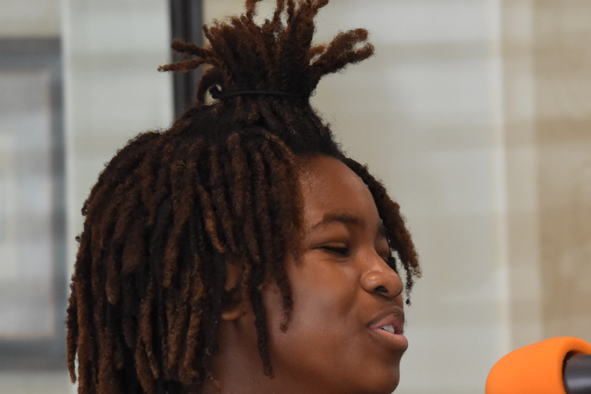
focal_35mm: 399
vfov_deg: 3.4
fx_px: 6550
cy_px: 375
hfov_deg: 5.2
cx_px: 491
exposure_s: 1/250
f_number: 4.8
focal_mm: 110
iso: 1600
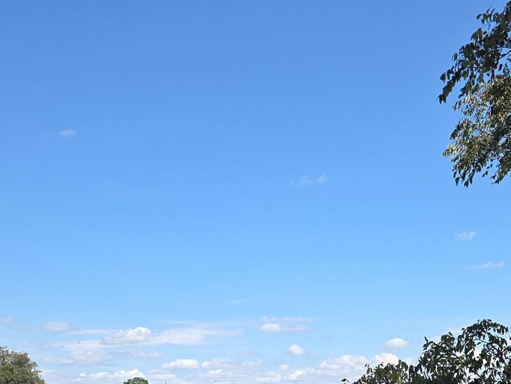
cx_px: 311
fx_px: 753
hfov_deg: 37.3
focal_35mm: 51
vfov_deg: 26.8
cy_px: 395
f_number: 1.8
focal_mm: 5.4
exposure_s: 1/3521
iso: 80
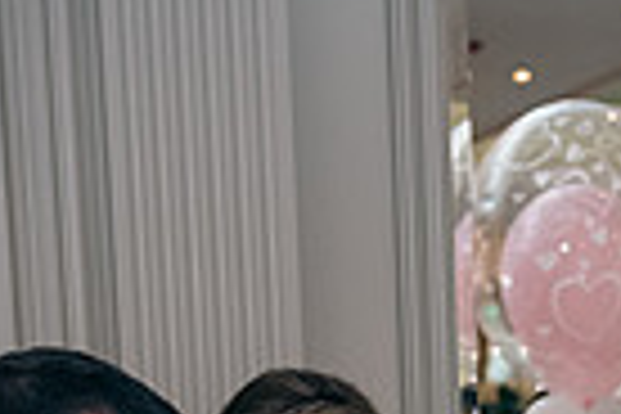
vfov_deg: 9.8
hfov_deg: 15.2
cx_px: 738
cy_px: 853
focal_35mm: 130
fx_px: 2242
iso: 800
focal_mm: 31
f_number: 3.5
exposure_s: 1/160
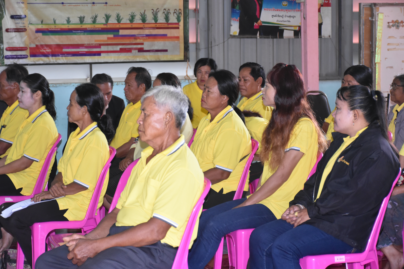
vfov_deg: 16.3
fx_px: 943
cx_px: 202
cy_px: 134
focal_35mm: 84
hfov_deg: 24.2
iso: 2500
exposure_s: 1/60
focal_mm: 56
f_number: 4.8
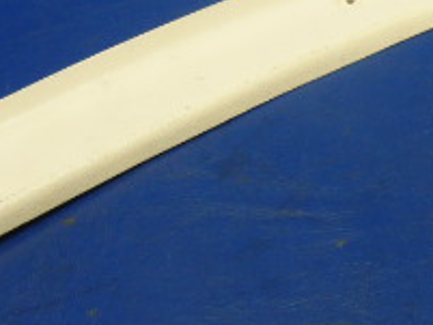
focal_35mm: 89
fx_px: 1114
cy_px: 84
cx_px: 222
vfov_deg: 16.5
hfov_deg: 22.0
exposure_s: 1/30
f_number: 3.9
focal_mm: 5
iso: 200
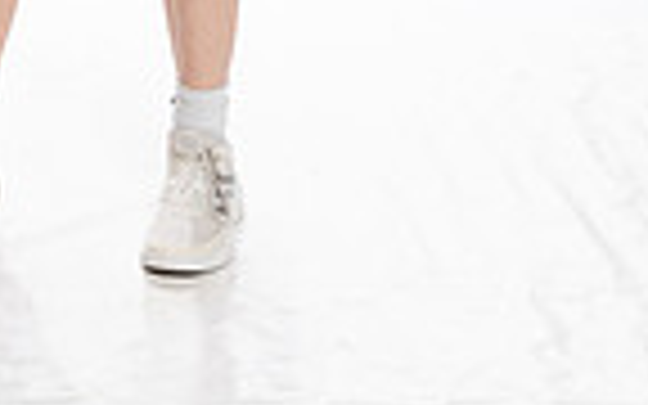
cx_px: -14
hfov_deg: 13.0
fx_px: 2808
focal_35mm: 159
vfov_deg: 7.8
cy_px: -504
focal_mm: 50
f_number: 8
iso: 400
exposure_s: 1/250
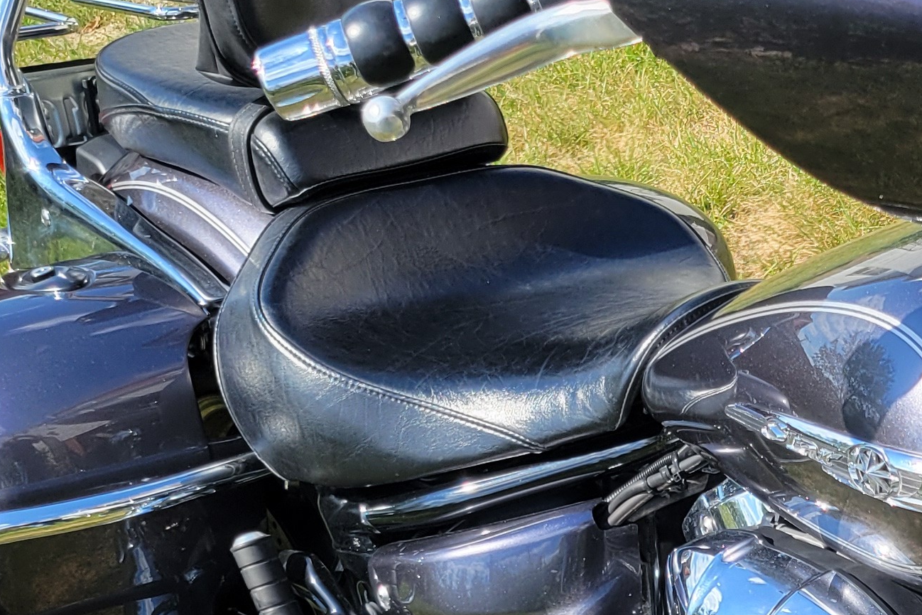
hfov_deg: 22.7
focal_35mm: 84
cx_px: 1042
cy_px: 656
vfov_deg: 15.9
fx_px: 2151
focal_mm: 5.4
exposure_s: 1/1000
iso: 40
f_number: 1.8
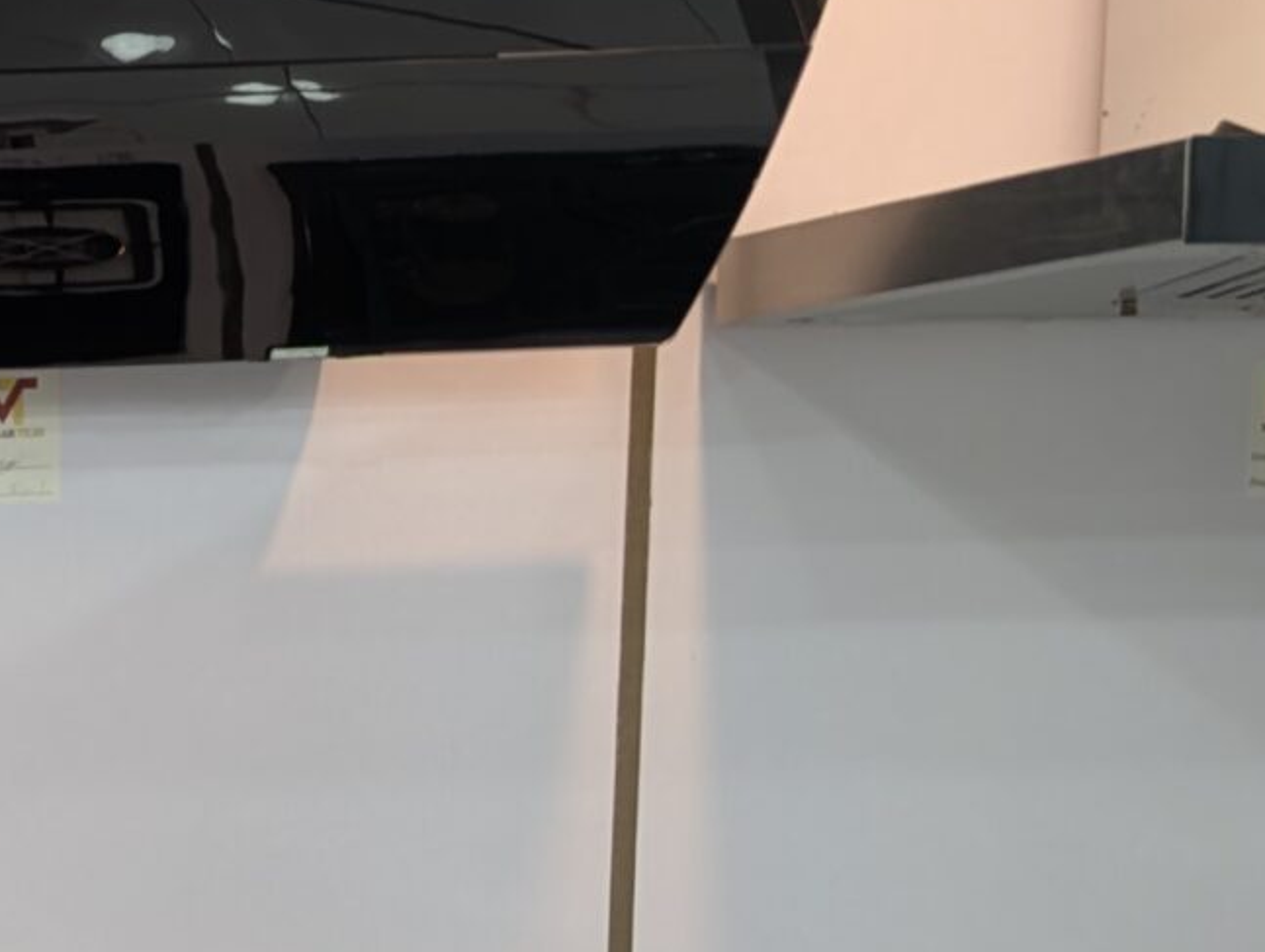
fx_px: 3476
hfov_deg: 16.2
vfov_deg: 15.2
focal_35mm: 95
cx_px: -1220
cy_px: 1075
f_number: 1.68
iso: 269
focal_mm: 6.9
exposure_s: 1/153
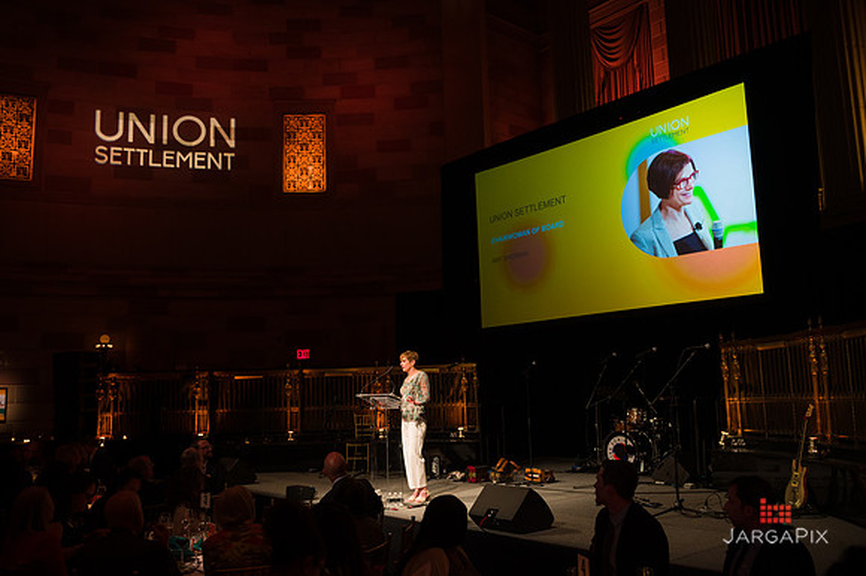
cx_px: 433
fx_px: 745
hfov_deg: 60.3
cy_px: 288
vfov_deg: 42.3
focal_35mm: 31
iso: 1600
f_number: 4
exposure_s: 1/200
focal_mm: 31
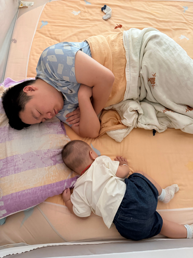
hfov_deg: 56.8
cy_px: 129
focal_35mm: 24
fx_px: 178
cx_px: 96
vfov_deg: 71.6
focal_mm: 6.76
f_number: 1.78
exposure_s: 1/35
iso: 1000
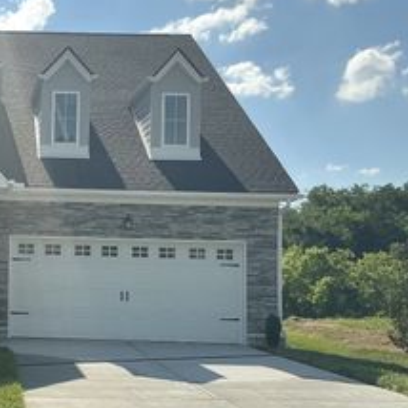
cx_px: 2
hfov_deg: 27.0
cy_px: 220
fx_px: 800
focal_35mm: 60
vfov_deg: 28.6
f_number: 1.8
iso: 25
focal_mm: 3
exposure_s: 1/3788
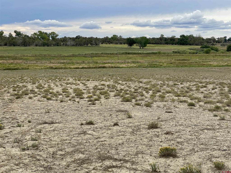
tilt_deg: -7.3
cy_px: 86
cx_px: 116
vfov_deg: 28.0
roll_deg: -0.4
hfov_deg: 36.8
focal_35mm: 52
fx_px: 347
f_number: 2
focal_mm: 6
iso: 25
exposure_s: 1/1089
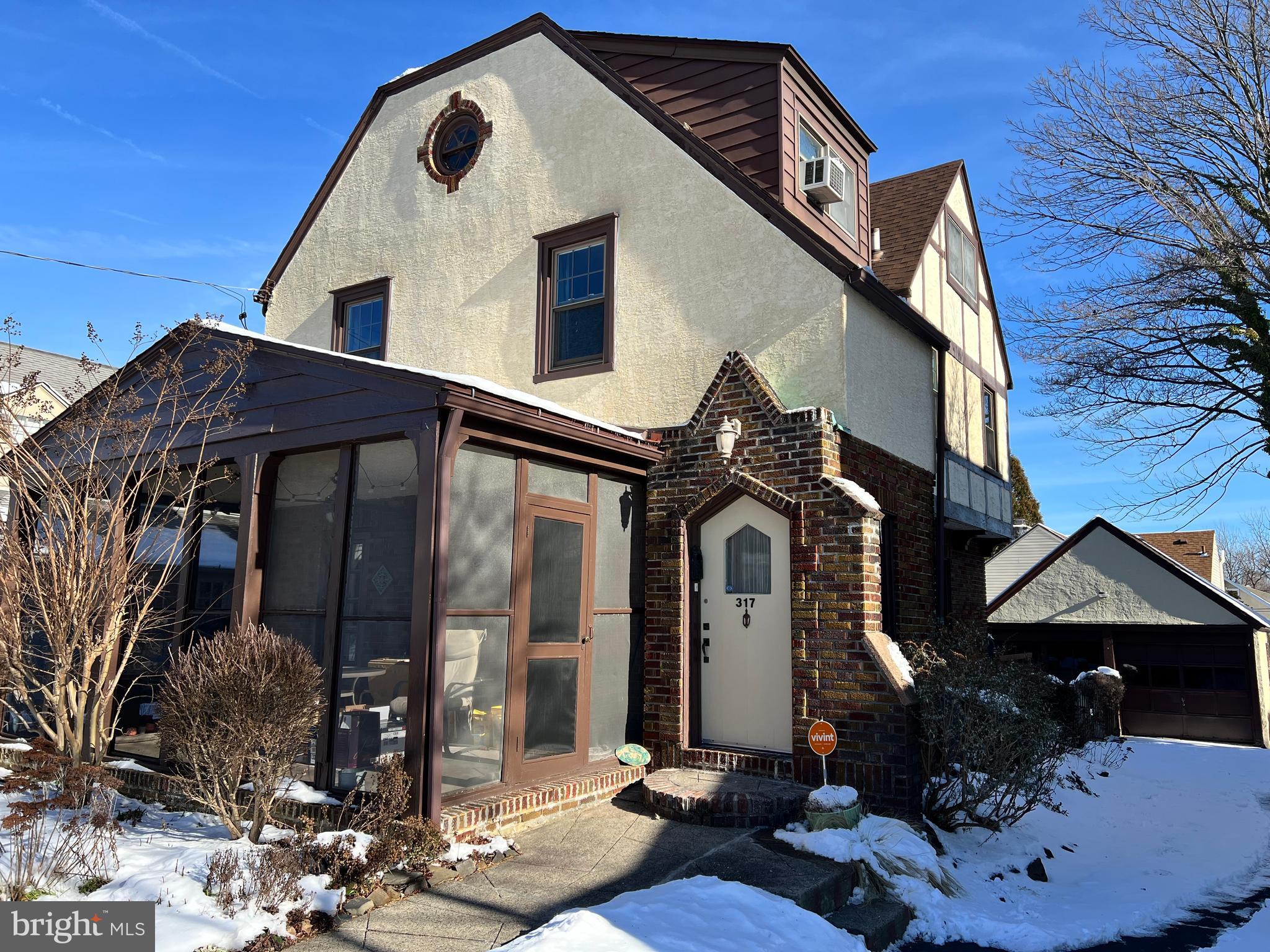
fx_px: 954
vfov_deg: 53.1
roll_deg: -1.4
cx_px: 635
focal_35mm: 26
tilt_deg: +9.0
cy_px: 476
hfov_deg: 67.3
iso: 50
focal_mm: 5.7
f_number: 1.5
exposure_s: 1/2994
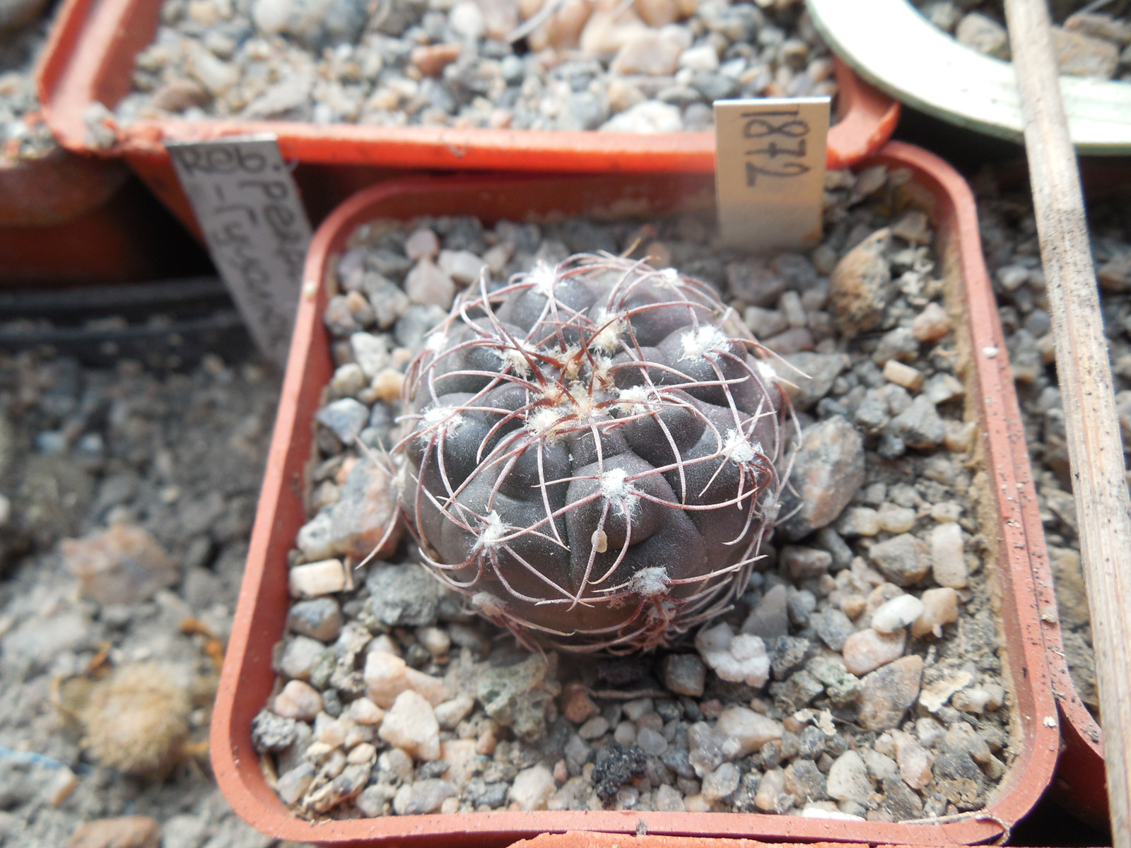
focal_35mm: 31
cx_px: 566
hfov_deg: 58.4
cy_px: 424
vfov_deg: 45.4
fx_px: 1013
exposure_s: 1/160
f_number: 3.6
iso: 125
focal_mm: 5.6
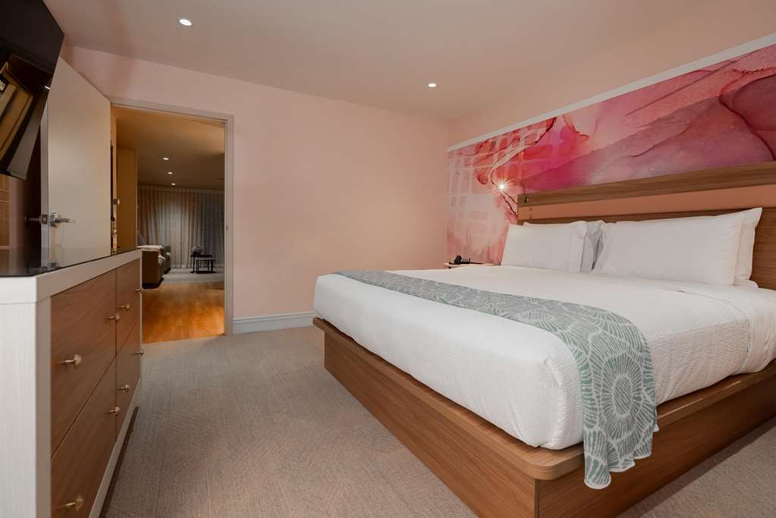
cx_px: 388
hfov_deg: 96.7
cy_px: 259
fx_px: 345
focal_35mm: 16
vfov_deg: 73.8
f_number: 5
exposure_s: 1/80
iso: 640
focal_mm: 16
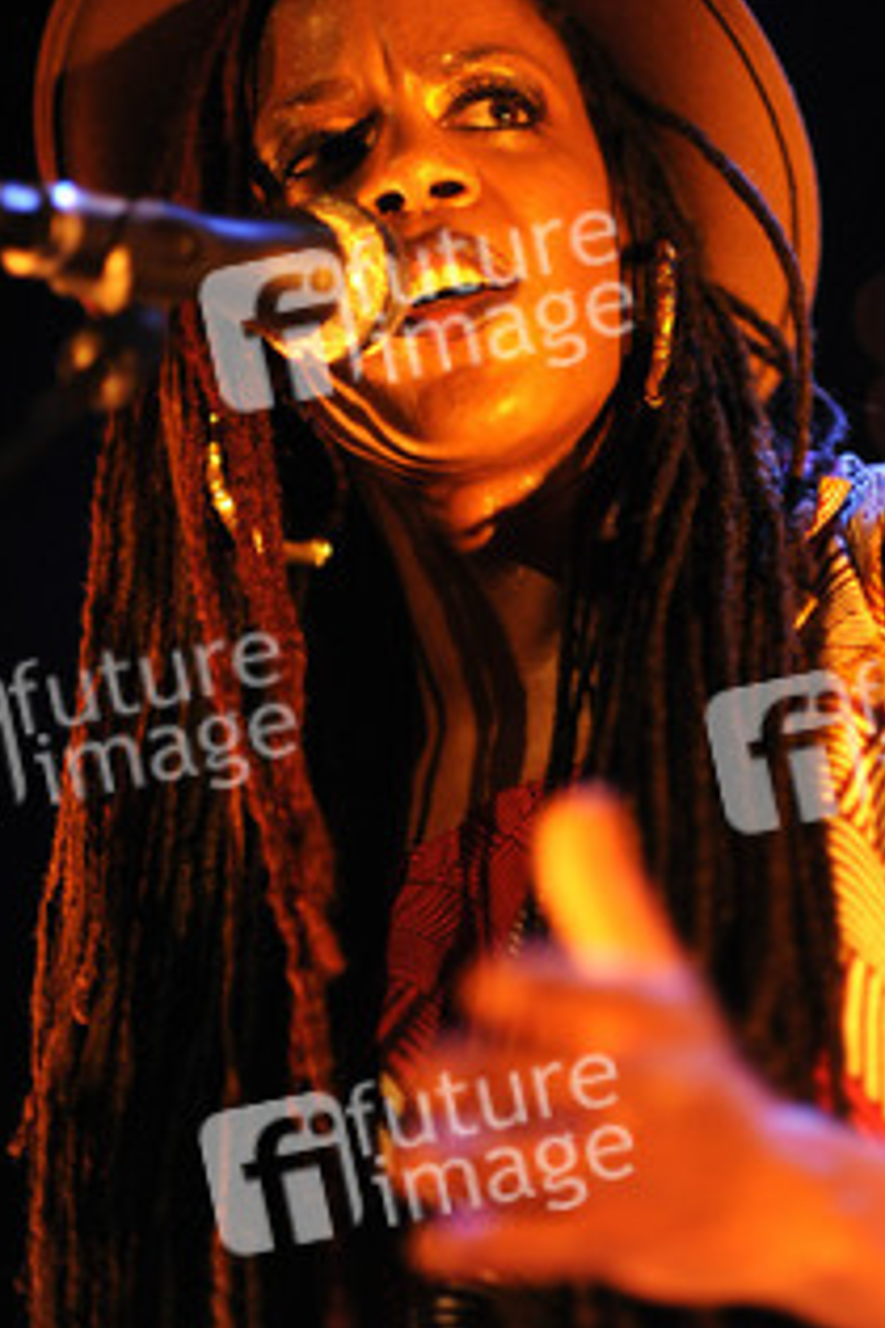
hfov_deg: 12.7
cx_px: 542
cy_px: 523
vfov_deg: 18.9
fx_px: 3982
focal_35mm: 108
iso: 3200
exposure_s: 1/200
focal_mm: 85
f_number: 1.8
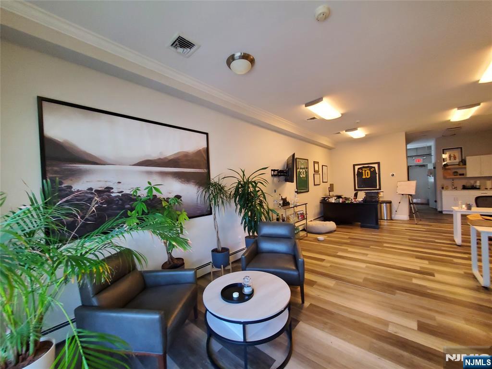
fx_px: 185
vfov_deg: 89.9
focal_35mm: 13
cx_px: 246
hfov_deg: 106.2
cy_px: 184
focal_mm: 1.8
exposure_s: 1/60
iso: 400
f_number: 2.2
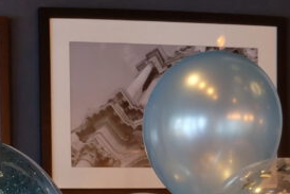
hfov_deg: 15.5
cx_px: -65
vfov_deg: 10.2
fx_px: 1024
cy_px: 355
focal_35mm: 127
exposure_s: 1/26
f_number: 4
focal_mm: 19.1
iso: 3200
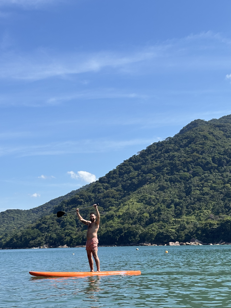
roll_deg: -0.9
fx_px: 543
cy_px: 166
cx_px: 127
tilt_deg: +10.6
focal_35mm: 61
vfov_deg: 31.7
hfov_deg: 24.0
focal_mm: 5.96
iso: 40
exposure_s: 1/2571
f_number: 1.6
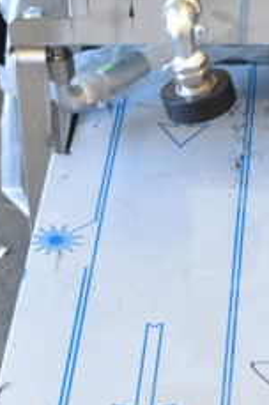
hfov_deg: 8.7
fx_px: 1754
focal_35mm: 156
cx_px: 343
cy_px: 328
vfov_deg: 13.1
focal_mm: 26
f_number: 4
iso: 400
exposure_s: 1/40
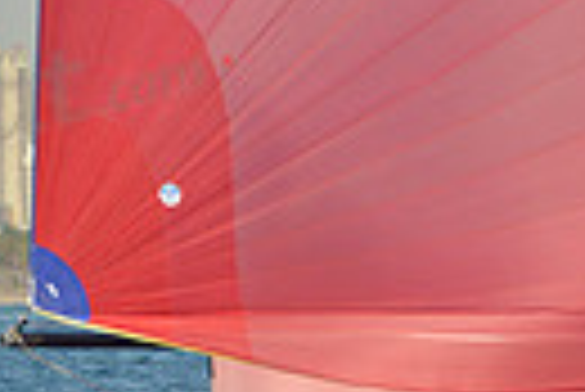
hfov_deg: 2.4
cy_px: 309
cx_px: 441
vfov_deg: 1.6
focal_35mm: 870
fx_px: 14153
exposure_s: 1/800
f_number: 6.3
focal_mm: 195
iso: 200
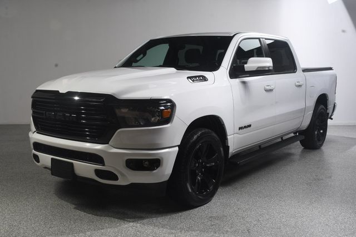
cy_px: 118
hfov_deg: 49.6
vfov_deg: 34.2
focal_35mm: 39
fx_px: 385
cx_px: 178
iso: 100
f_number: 13
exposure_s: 1/160
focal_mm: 26
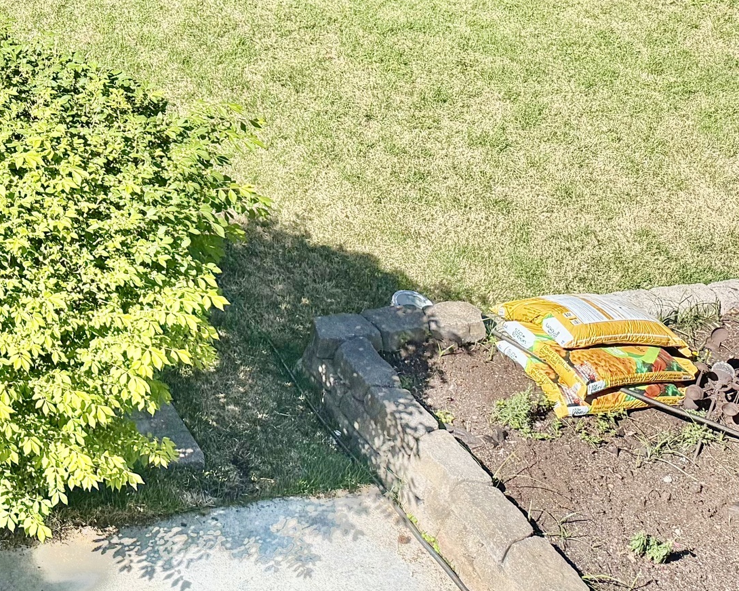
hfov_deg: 25.0
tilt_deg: -19.2
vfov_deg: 21.3
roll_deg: +0.1
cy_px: -142
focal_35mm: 66
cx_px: -215
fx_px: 1444
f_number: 1.78
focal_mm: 6.76
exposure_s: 1/2907
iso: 100
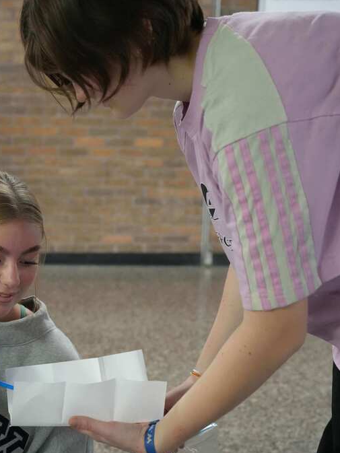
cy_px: 229
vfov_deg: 32.2
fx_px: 786
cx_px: 77
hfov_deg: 24.1
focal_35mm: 60
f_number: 4
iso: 5000
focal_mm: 41
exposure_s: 1/160
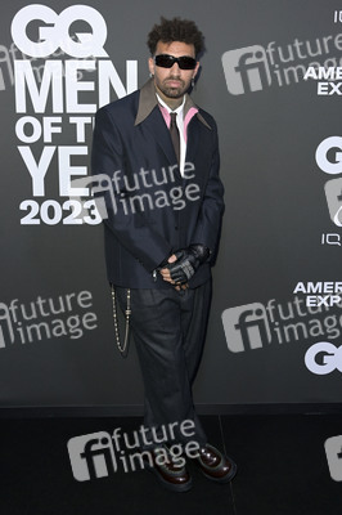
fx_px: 485
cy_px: 258
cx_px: 171
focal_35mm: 34
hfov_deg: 38.8
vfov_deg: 55.8
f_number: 5.6
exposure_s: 1/250
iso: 1000
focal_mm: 34
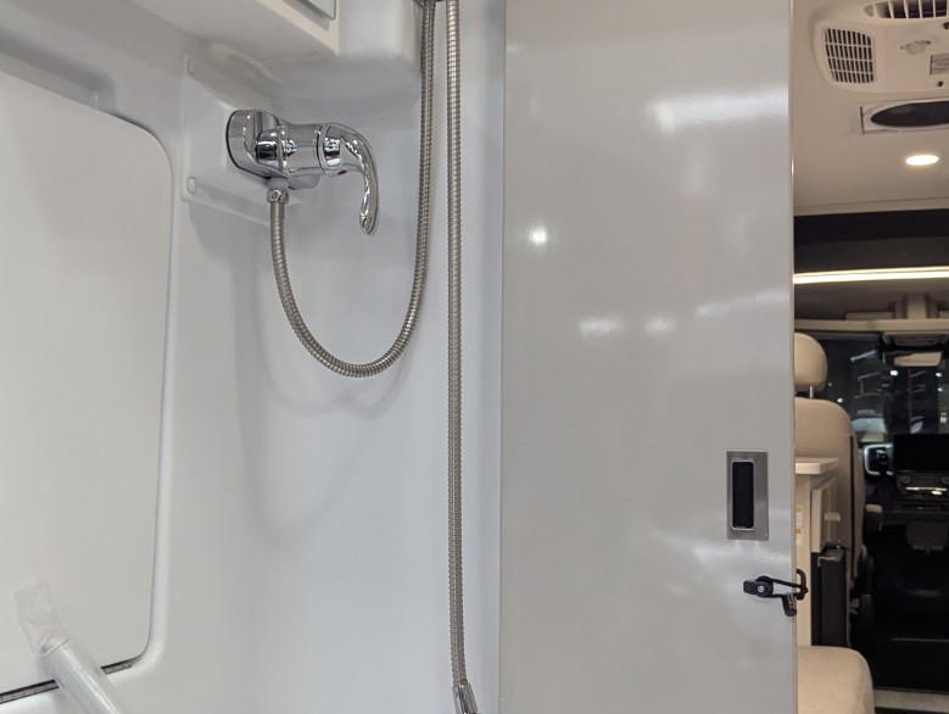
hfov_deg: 43.8
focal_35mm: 43
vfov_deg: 33.7
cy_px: 357
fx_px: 1180
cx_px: 440
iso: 1632
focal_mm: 6.81
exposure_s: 1/1332
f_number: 1.85
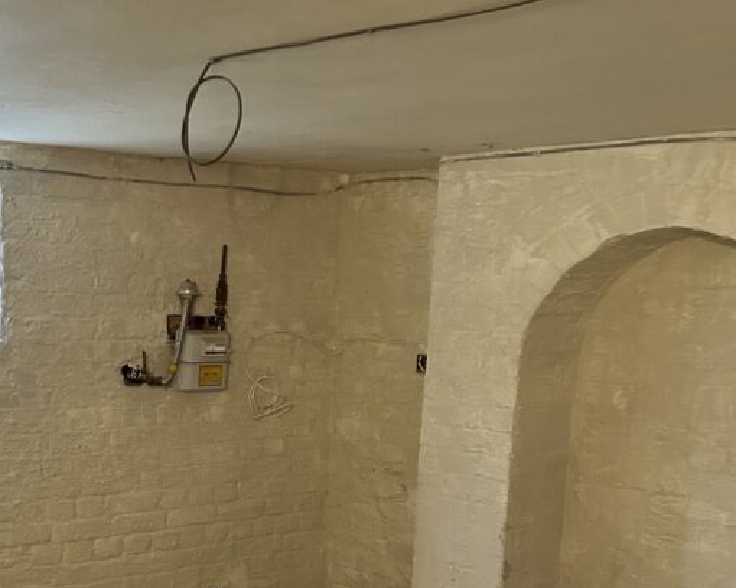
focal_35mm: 51
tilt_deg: -10.0
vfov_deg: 29.0
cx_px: 208
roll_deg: -1.0
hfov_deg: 36.0
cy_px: 470
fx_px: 1111
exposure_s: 1/33
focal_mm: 5.7
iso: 400
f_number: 1.5
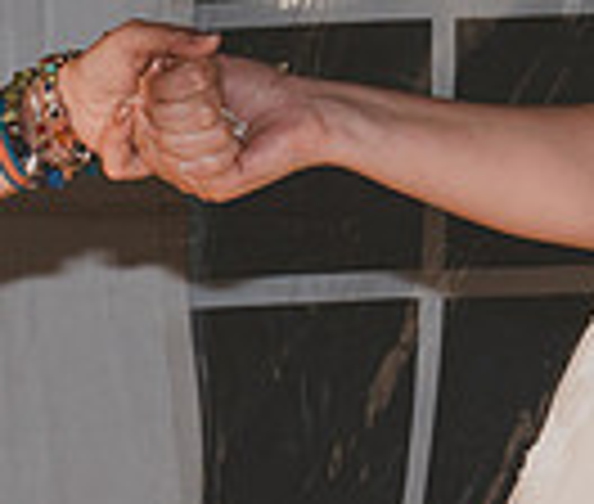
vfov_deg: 3.2
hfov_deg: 3.8
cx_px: 253
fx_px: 9038
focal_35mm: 502
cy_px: 122
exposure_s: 1/200
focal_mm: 70
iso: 100
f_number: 11
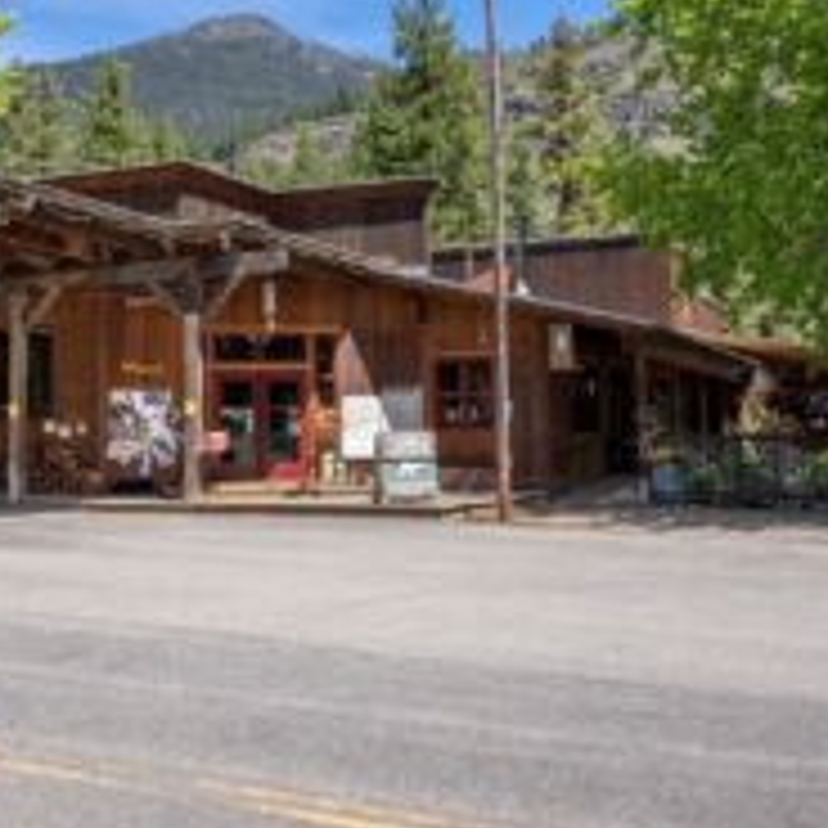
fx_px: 1299
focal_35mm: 48
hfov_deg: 34.9
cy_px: 277
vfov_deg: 35.0
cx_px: 261
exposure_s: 1/400
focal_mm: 26
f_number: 5
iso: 80
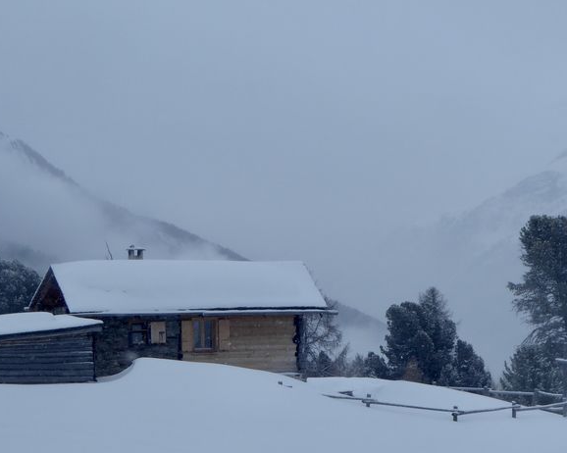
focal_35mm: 149
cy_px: 330
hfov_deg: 12.9
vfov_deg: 10.3
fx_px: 2500
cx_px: 349
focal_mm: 16.1
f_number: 4.9
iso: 80
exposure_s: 1/1300
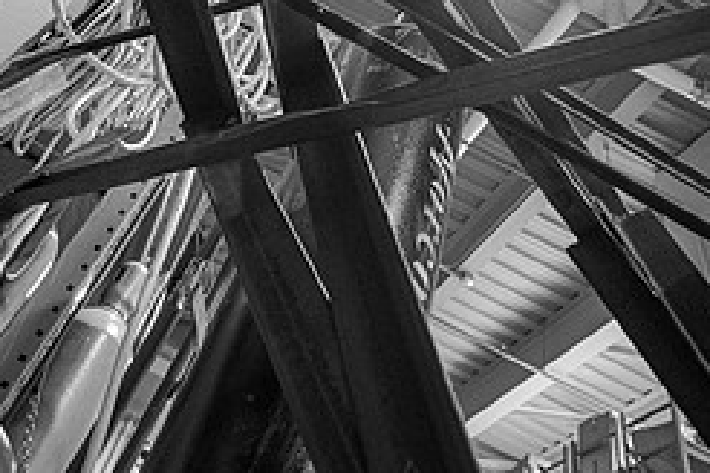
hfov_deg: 57.1
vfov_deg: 38.0
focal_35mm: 33
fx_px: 651
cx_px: 315
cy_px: 74
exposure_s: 1/50
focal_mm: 14
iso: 2500
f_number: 4
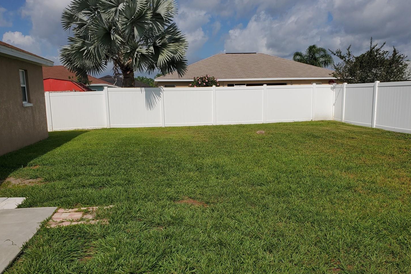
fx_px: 342
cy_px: 151
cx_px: 208
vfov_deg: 43.5
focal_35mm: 30
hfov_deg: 61.9
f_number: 2.4
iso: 50
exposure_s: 1/3998
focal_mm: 4.3
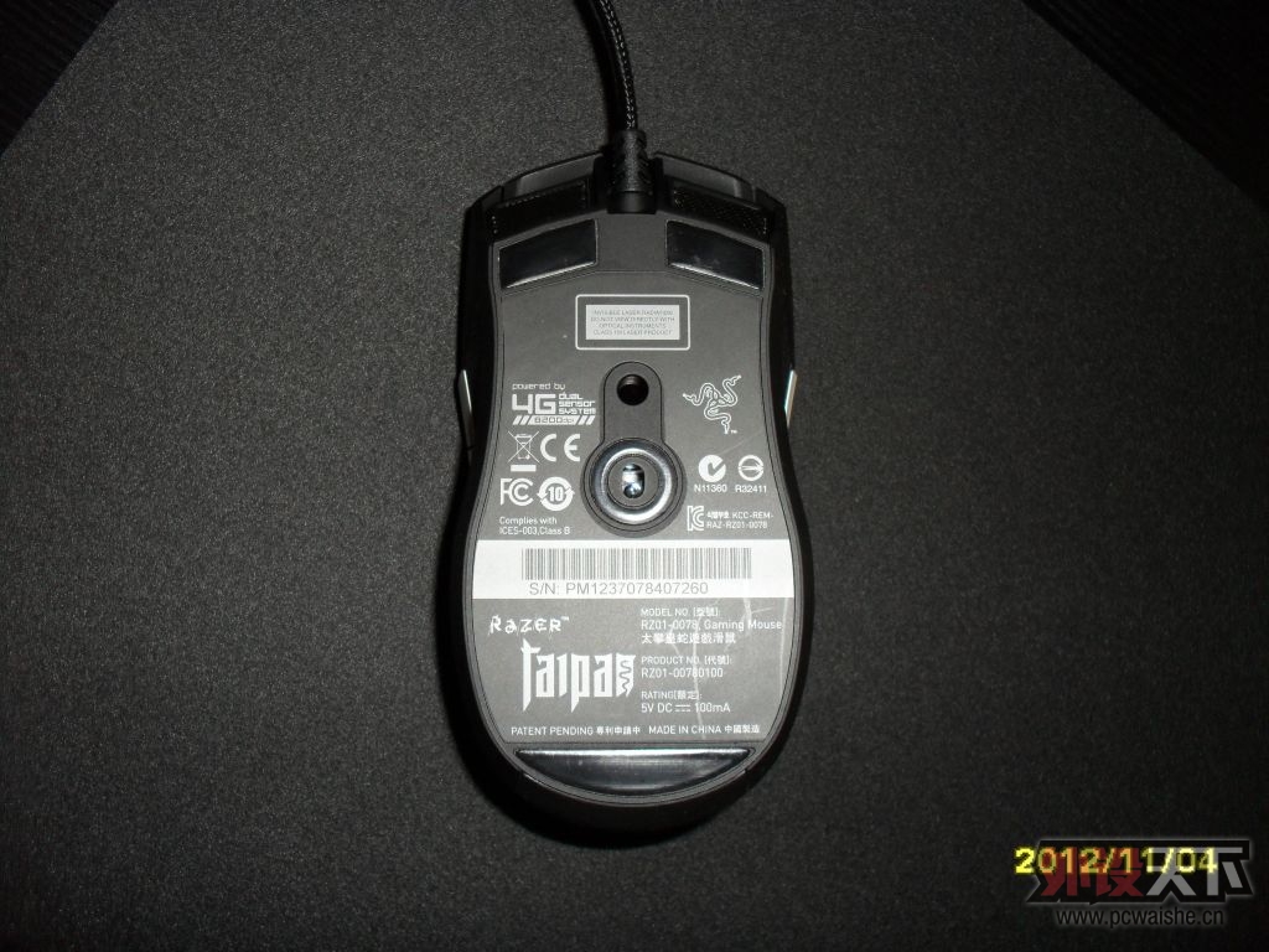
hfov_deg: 52.6
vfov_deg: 40.7
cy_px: 476
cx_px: 634
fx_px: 1283
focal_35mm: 35
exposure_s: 1/45
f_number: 3.2
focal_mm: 6.3
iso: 200
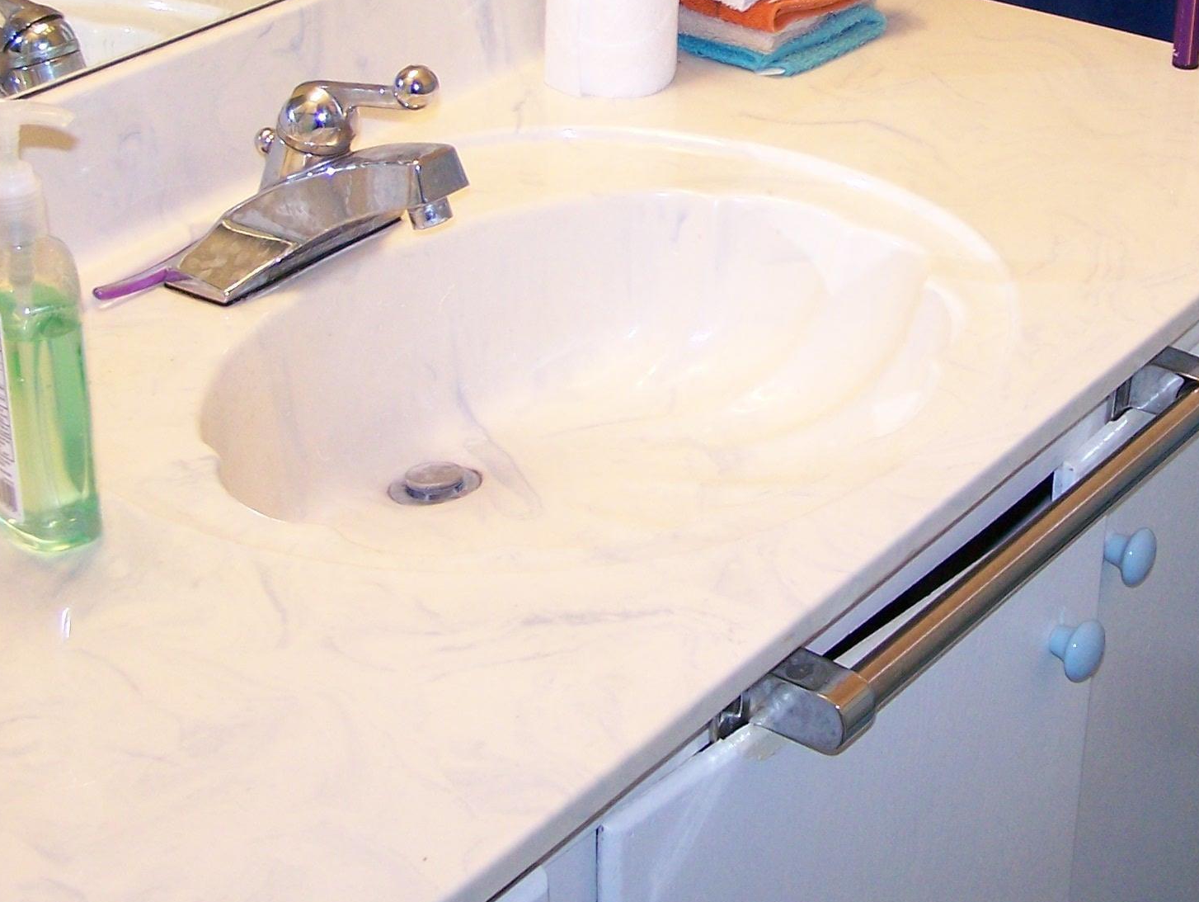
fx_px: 2565
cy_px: 89
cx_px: 900
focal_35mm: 74
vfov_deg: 19.6
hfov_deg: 26.0
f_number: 2.8
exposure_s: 1/80
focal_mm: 6.3
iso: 160
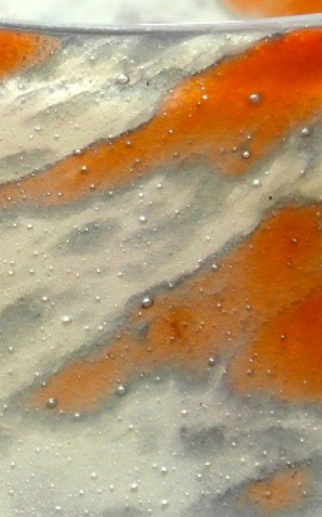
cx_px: -185
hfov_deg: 8.5
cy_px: 171
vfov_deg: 13.9
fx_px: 2110
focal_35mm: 150
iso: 80
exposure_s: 1/500
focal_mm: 6.8
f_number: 5.8
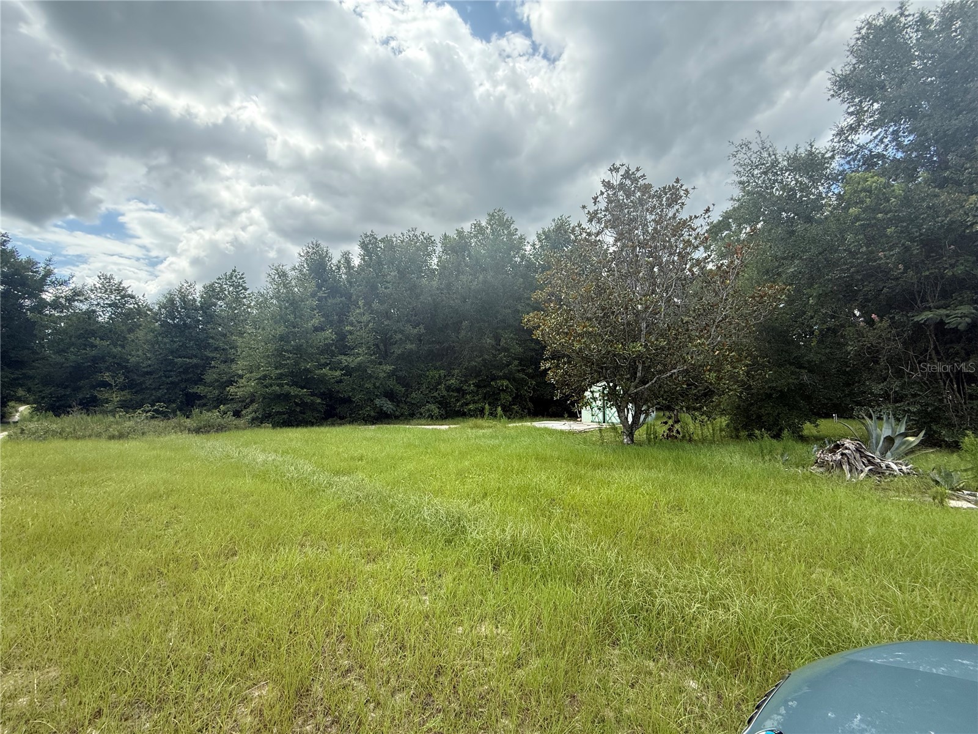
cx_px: 489
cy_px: 367
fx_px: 396
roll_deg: -0.9
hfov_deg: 102.1
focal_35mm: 14
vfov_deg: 85.7
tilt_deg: +5.0
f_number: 2.2
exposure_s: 1/590
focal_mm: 2.22
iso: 64
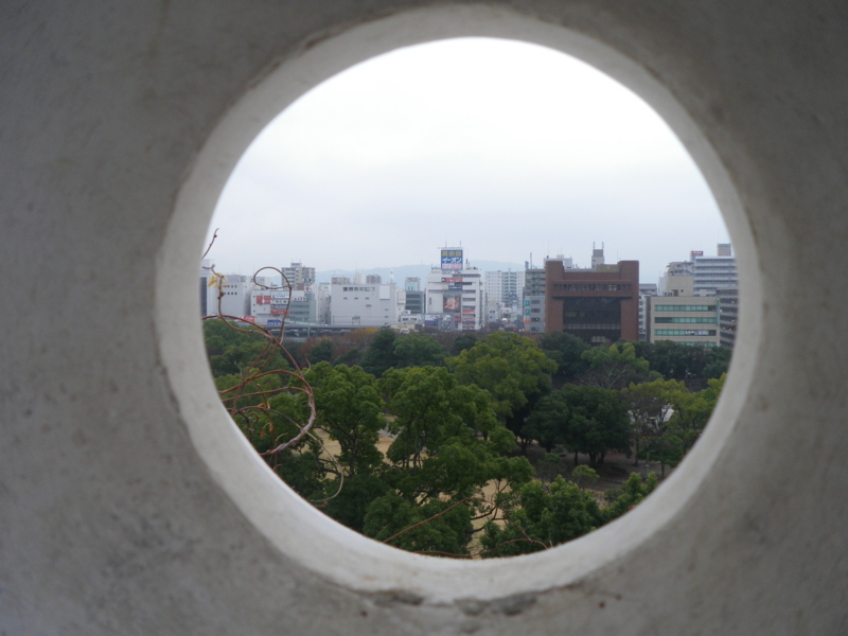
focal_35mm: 35
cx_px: 424
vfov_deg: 40.7
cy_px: 318
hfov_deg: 52.6
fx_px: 857
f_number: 3.8
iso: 64
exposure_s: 1/125
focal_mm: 6.2
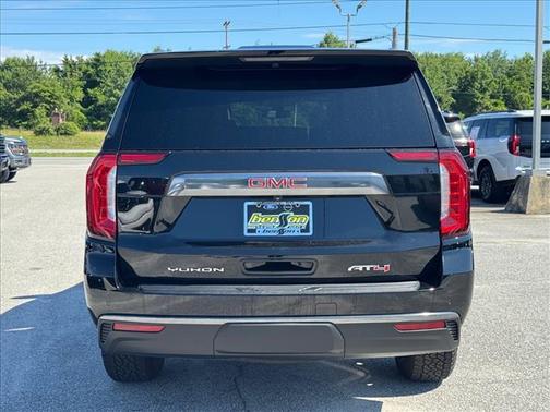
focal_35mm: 48
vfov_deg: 30.3
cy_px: 206
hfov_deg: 39.7
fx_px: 763
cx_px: 275
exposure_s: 1/1238
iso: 64
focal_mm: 6.76
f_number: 1.78
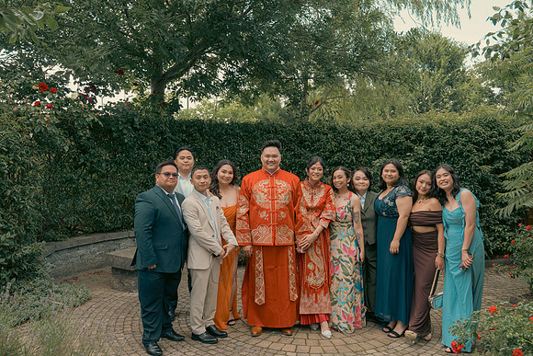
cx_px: 266
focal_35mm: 33
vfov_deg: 40.0
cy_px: 178
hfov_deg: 57.2
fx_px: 489
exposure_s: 1/160
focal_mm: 33
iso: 320
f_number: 5.6
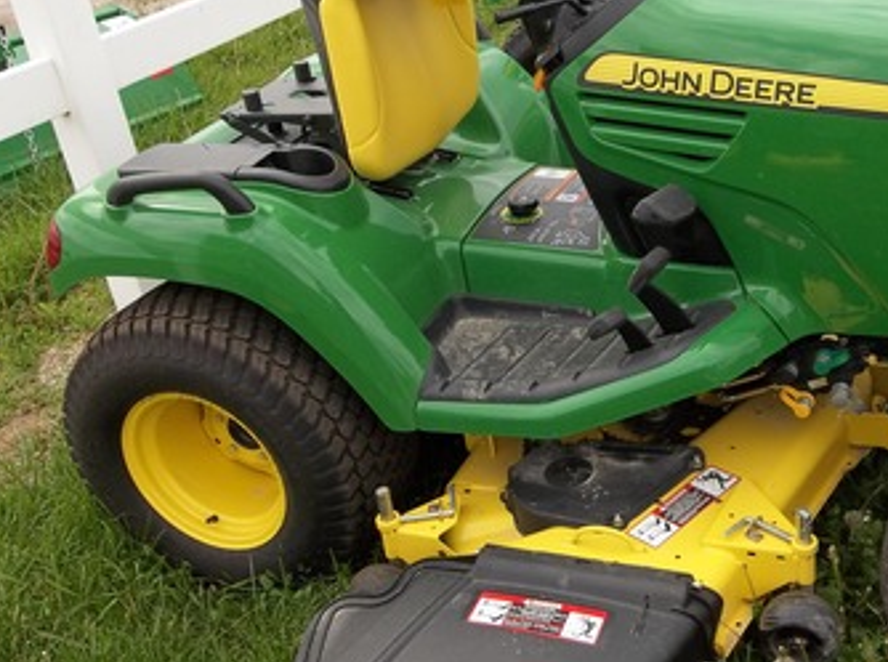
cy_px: 279
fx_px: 1126
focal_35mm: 44
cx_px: 604
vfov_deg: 32.7
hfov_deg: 42.4
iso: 80
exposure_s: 1/400
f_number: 3.5
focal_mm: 4.9
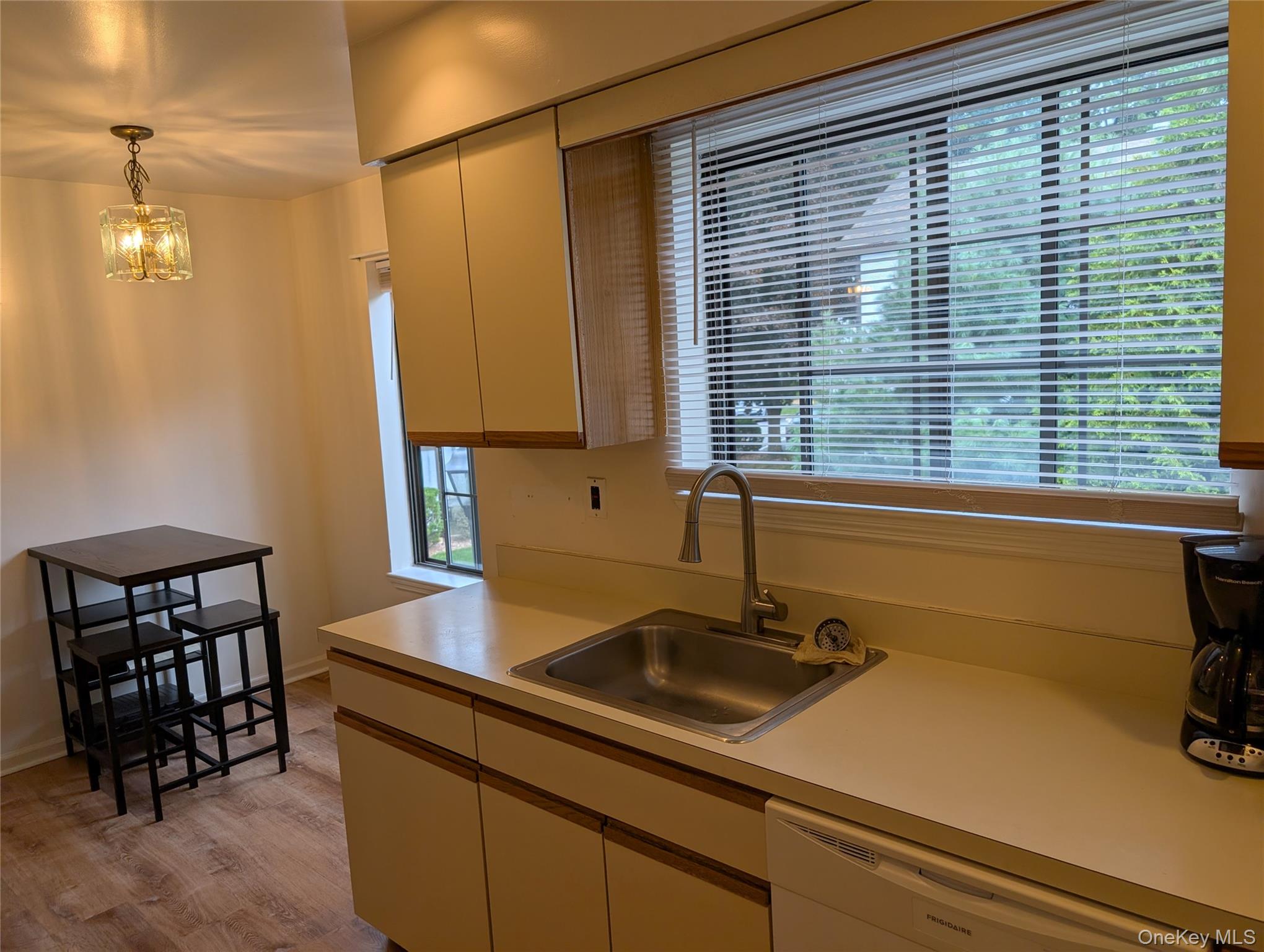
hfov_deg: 71.5
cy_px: 476
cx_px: 632
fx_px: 878
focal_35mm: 24
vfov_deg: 56.9
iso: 22
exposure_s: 1/270
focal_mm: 6.9
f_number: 1.68
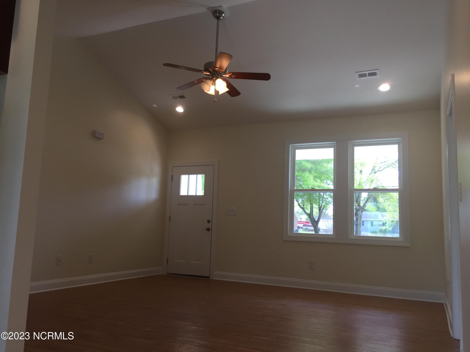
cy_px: 176
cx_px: 235
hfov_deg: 61.7
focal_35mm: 29
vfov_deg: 48.2
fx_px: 394
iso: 50
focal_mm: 4.15
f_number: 2.2
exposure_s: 1/120
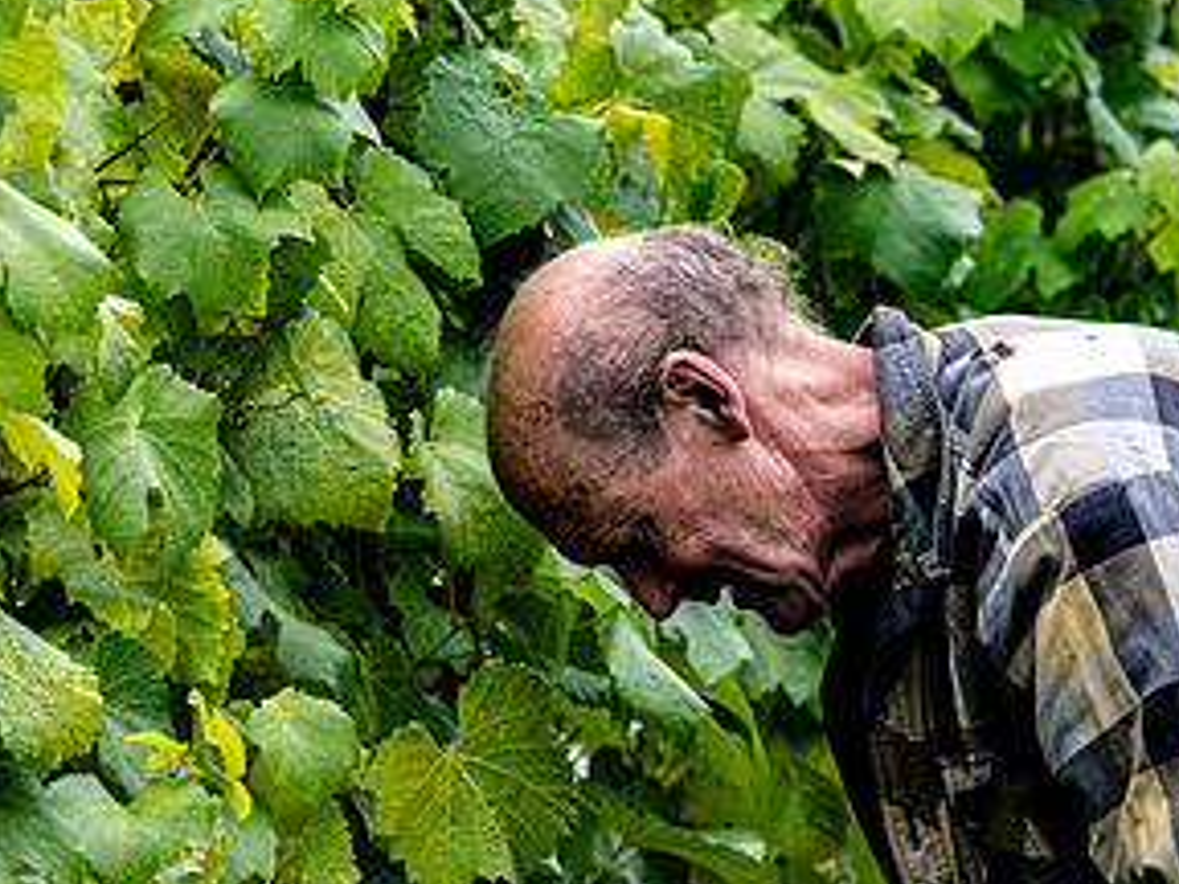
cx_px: 621
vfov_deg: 5.5
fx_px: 9162
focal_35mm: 269
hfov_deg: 7.4
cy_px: 638
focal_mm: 135
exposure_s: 1/500
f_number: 5.6
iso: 640
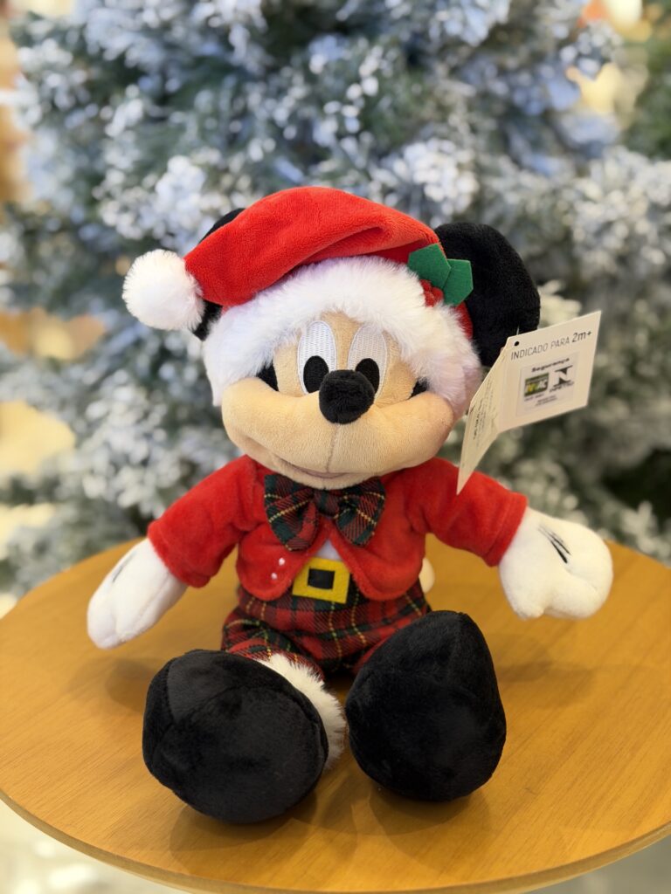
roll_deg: +0.5
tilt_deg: -17.9
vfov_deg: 39.7
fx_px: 1241
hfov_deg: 30.3
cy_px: 447
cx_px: 336
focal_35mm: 48
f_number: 1.78
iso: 100
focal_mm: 6.76
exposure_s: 1/60
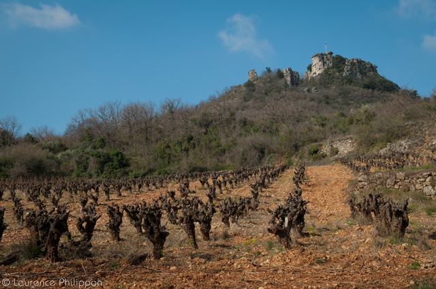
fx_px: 617
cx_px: 218
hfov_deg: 38.9
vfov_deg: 26.4
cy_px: 144
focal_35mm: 51
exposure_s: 1/250
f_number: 8
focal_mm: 34
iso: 200
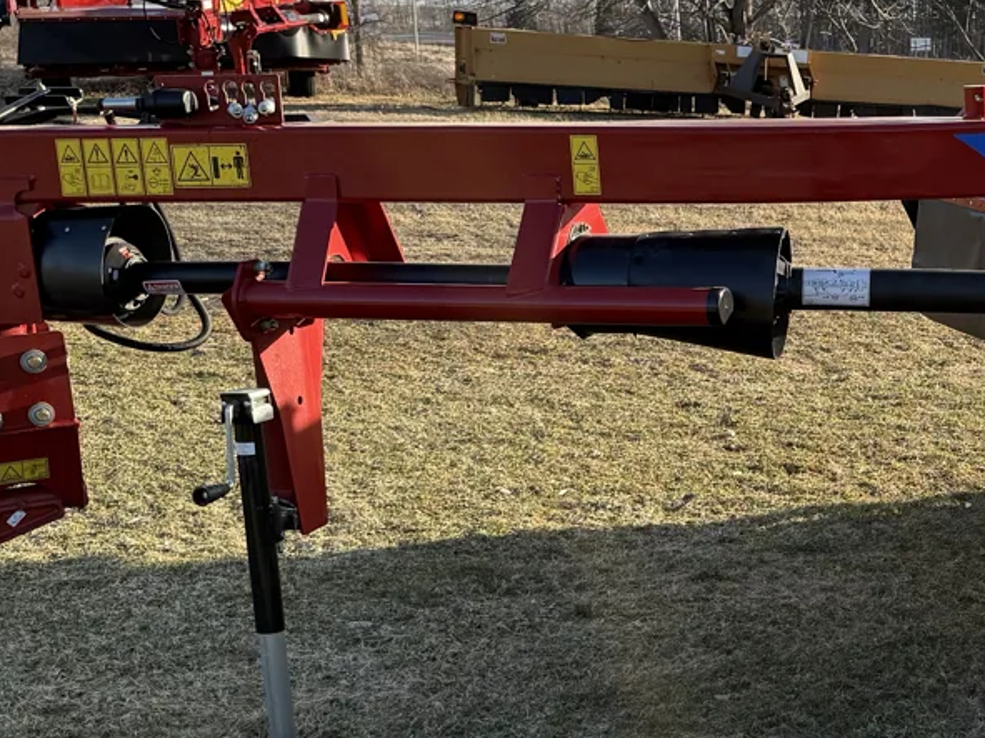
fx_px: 1849
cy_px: 431
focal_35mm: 65
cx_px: 1018
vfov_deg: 22.6
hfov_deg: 27.8
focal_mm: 6.76
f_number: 1.78
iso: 100
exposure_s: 1/1855
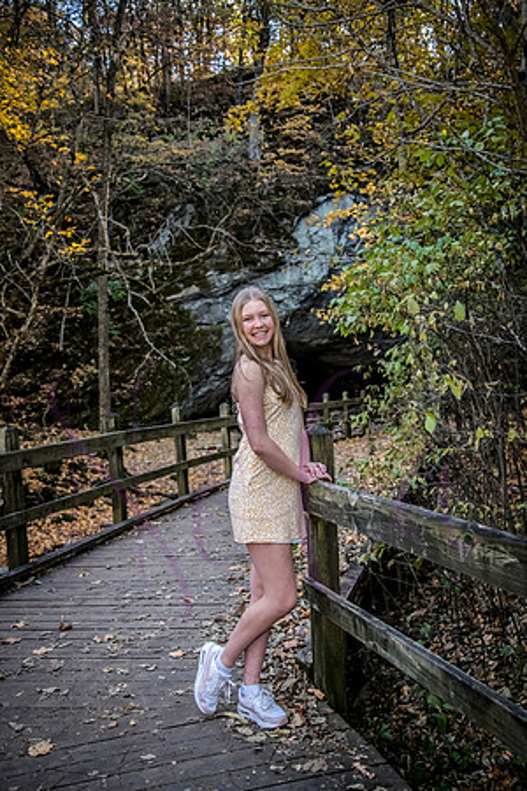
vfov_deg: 48.5
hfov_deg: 33.4
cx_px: 264
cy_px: 396
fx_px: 878
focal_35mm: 40
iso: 800
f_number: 5
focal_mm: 40
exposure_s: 1/250
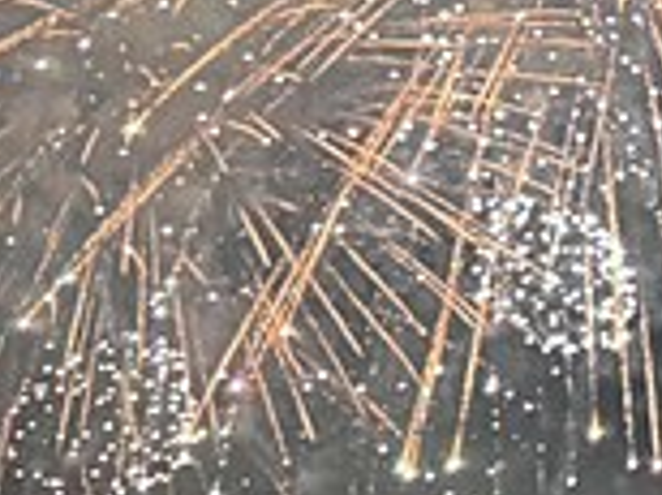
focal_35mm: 156
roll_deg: +2.5
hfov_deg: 11.5
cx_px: 1290
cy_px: -151
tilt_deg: +24.8
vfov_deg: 9.3
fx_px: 2979
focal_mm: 6.76
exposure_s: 1/60
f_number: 1.78
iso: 800
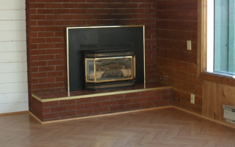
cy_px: 61
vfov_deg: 17.8
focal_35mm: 73
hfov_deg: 28.2
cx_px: 118
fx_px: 468
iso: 240
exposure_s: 1/45
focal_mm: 10.6
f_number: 4.7
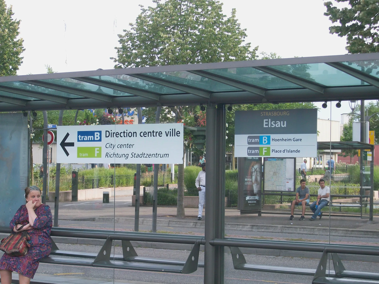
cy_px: 142
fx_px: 898
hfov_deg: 23.8
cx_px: 190
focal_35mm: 82
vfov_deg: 18.0
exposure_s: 1/137
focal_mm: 13.7
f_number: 4.6
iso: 64
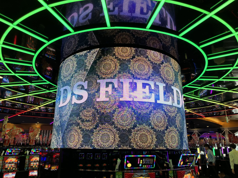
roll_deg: +0.3
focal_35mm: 26
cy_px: 89
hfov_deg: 67.3
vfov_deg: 53.1
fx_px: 179
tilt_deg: +16.9
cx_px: 119
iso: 64
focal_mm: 5.1
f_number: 1.6
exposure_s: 1/98
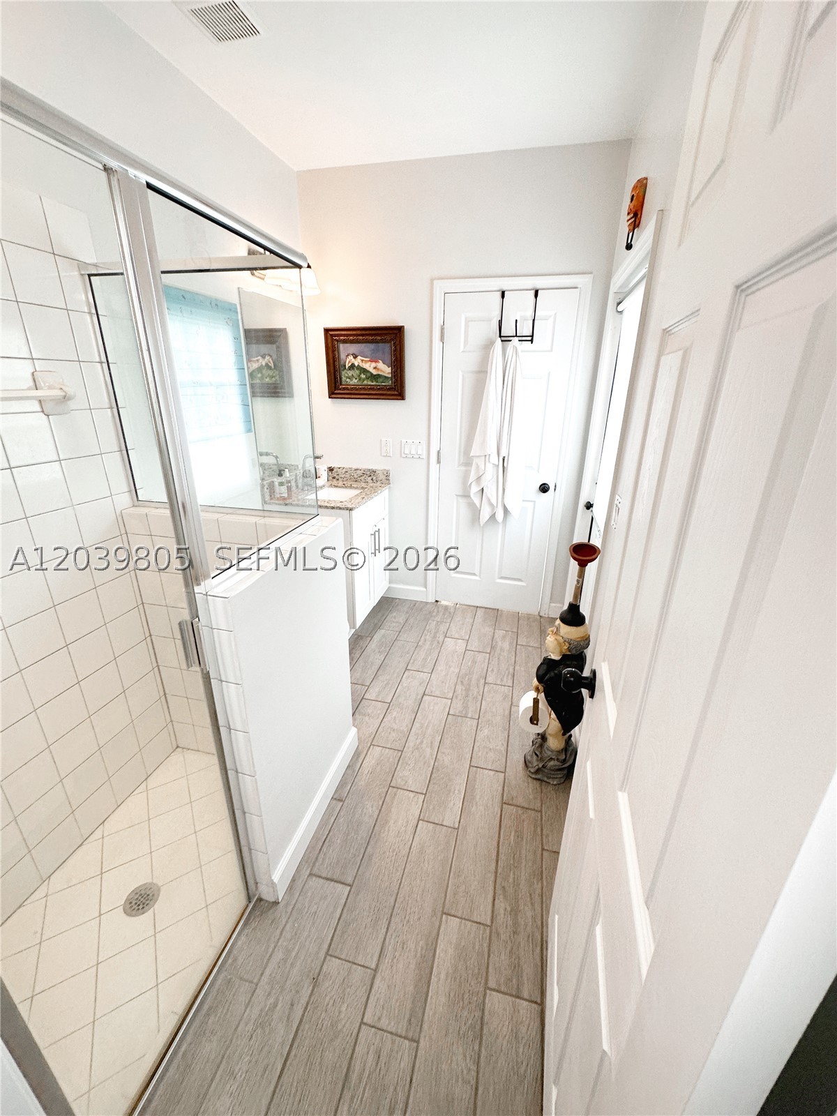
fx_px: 451
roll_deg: +0.5
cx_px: 418
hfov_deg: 85.7
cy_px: 558
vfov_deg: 102.1
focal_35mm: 14
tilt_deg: -21.7
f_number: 2.2
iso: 125
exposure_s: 1/120
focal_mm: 2.22
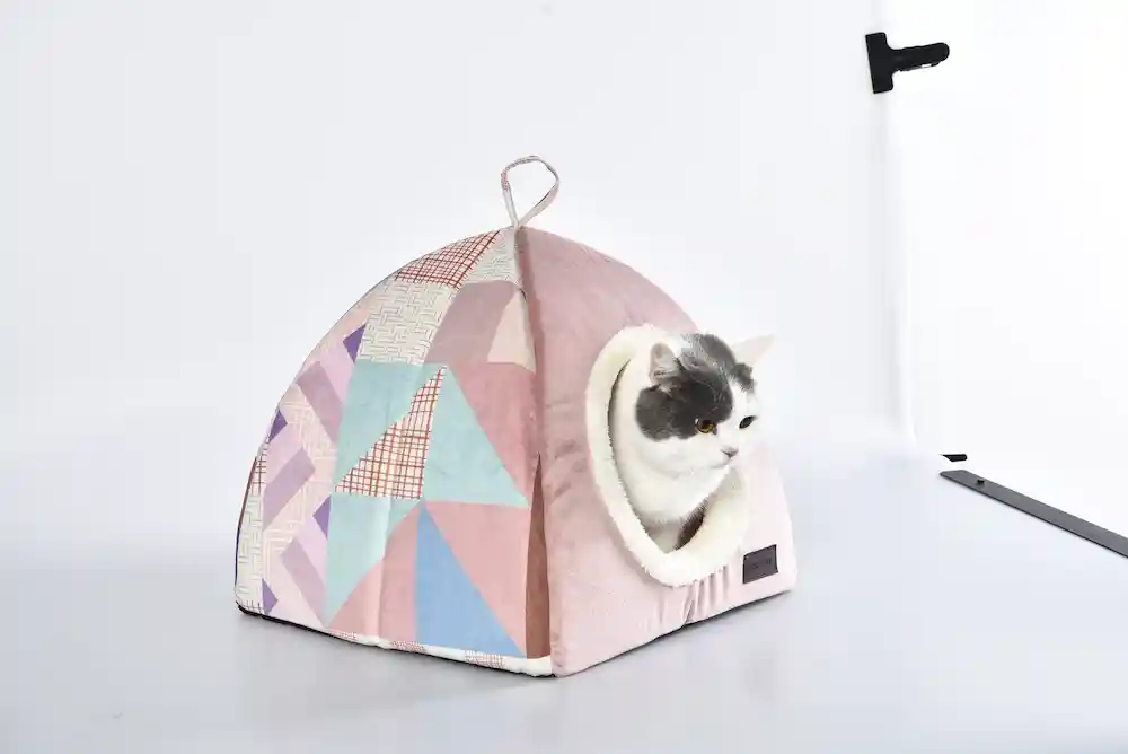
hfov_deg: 36.2
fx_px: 1724
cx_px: 564
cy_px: 377
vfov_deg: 24.7
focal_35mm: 55
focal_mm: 55
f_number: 10
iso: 320
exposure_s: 1/125
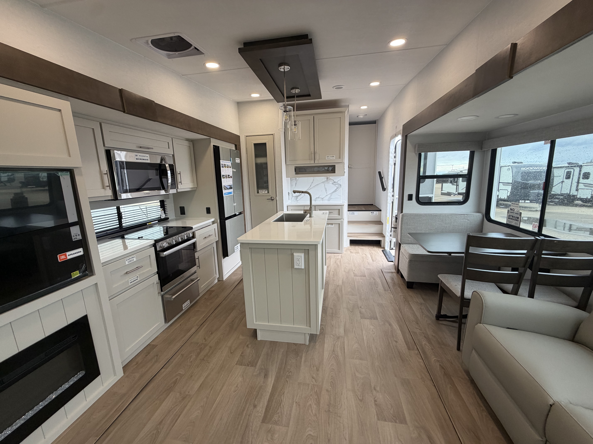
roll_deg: +1.8
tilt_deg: -9.9
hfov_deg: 102.1
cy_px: 222
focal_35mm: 14
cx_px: 296
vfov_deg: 85.7
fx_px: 240
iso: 160
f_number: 2.2
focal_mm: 2.22
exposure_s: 1/121
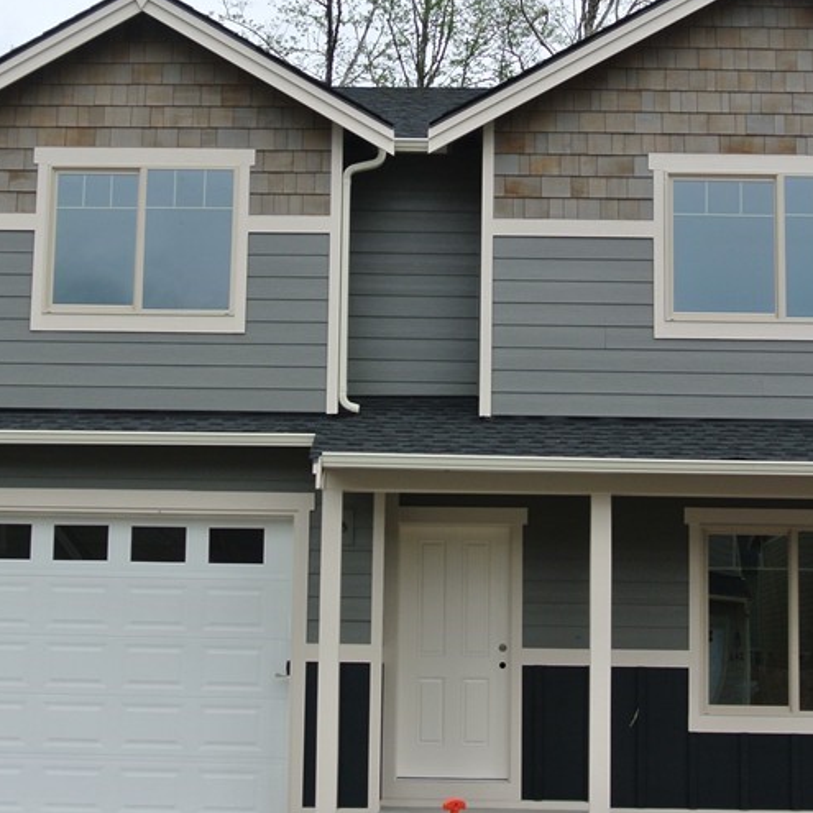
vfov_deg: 25.7
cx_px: 380
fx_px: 1780
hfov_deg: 25.7
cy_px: 491
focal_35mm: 67
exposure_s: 1/500
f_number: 4.5
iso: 100
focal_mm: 13.6
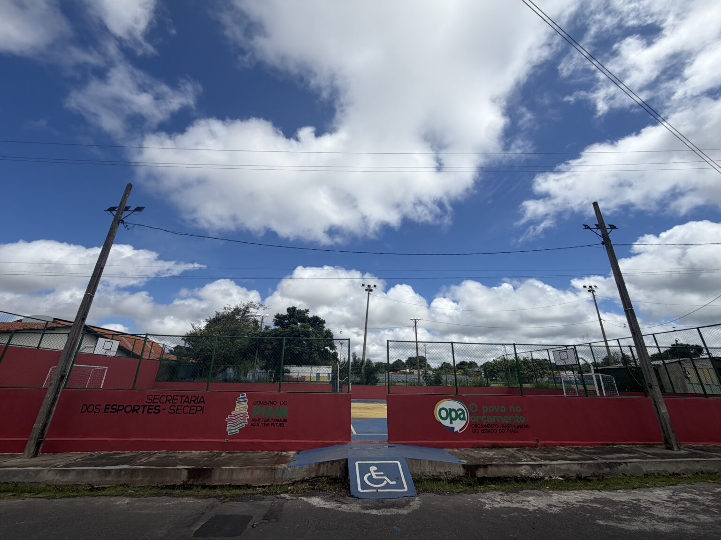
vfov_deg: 85.7
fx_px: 292
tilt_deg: +21.0
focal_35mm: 14
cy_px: 270
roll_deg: -0.2
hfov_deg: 102.1
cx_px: 360
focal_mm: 2.22
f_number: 2.2
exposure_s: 1/1745
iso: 20
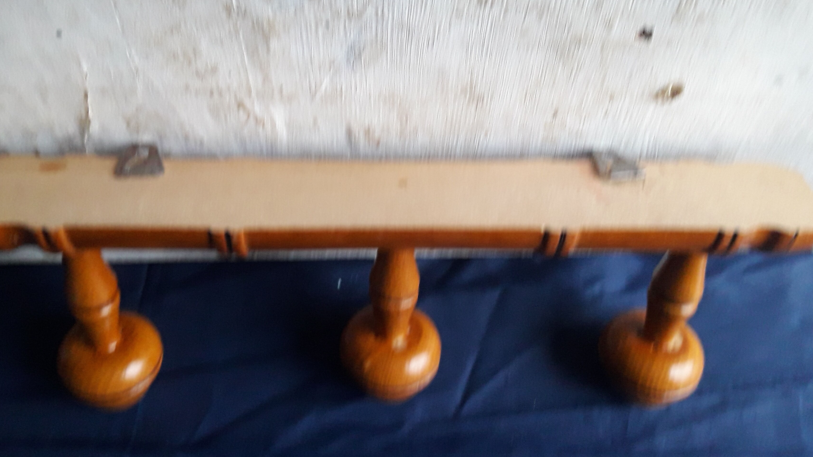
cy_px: 185
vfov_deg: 31.9
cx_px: 396
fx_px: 798
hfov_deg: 54.0
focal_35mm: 37
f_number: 1.9
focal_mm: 3.7
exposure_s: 1/17
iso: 250
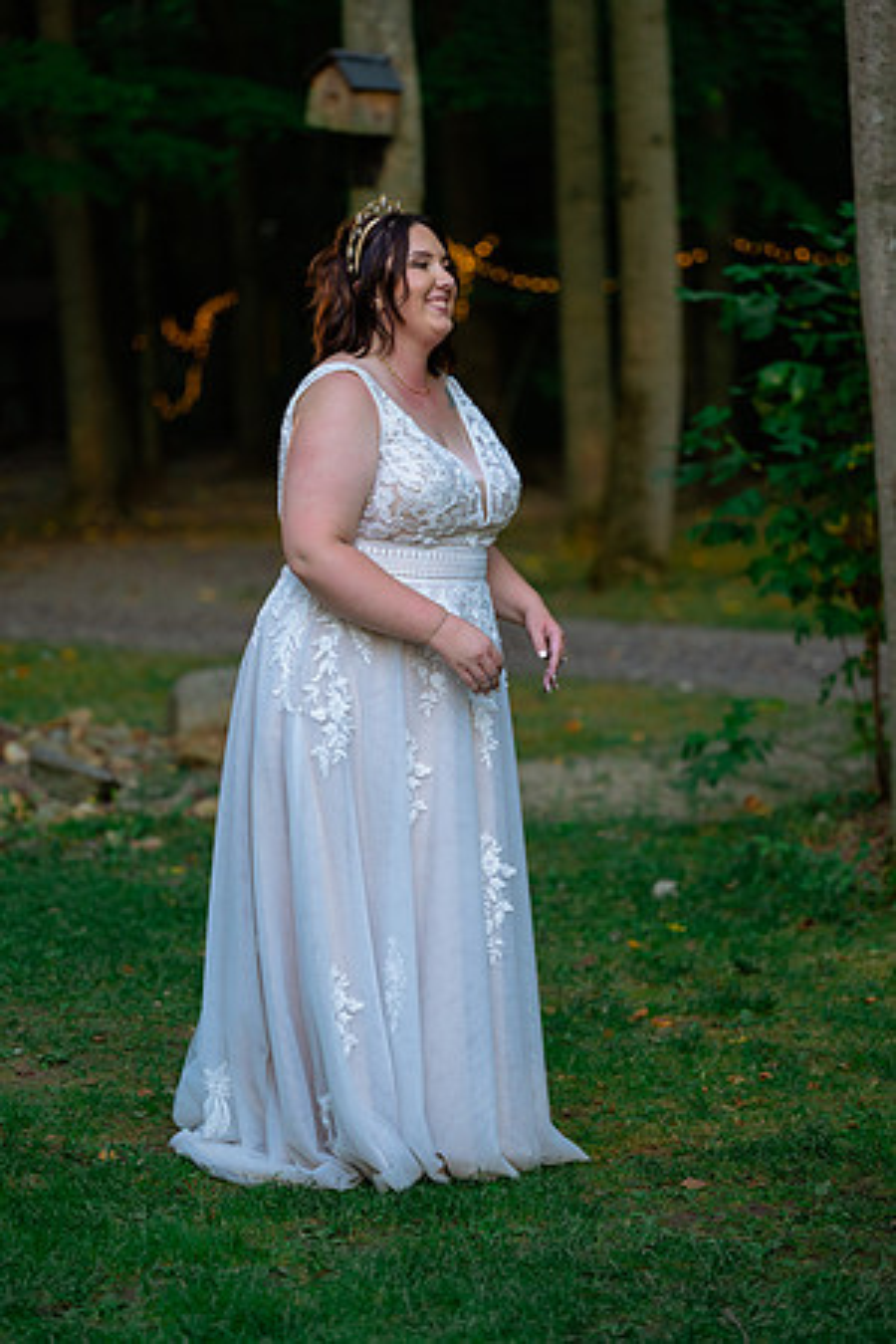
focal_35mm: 104
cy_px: 672
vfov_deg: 19.6
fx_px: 3882
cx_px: 448
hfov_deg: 13.2
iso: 400
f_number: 2.8
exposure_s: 1/250
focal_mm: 104
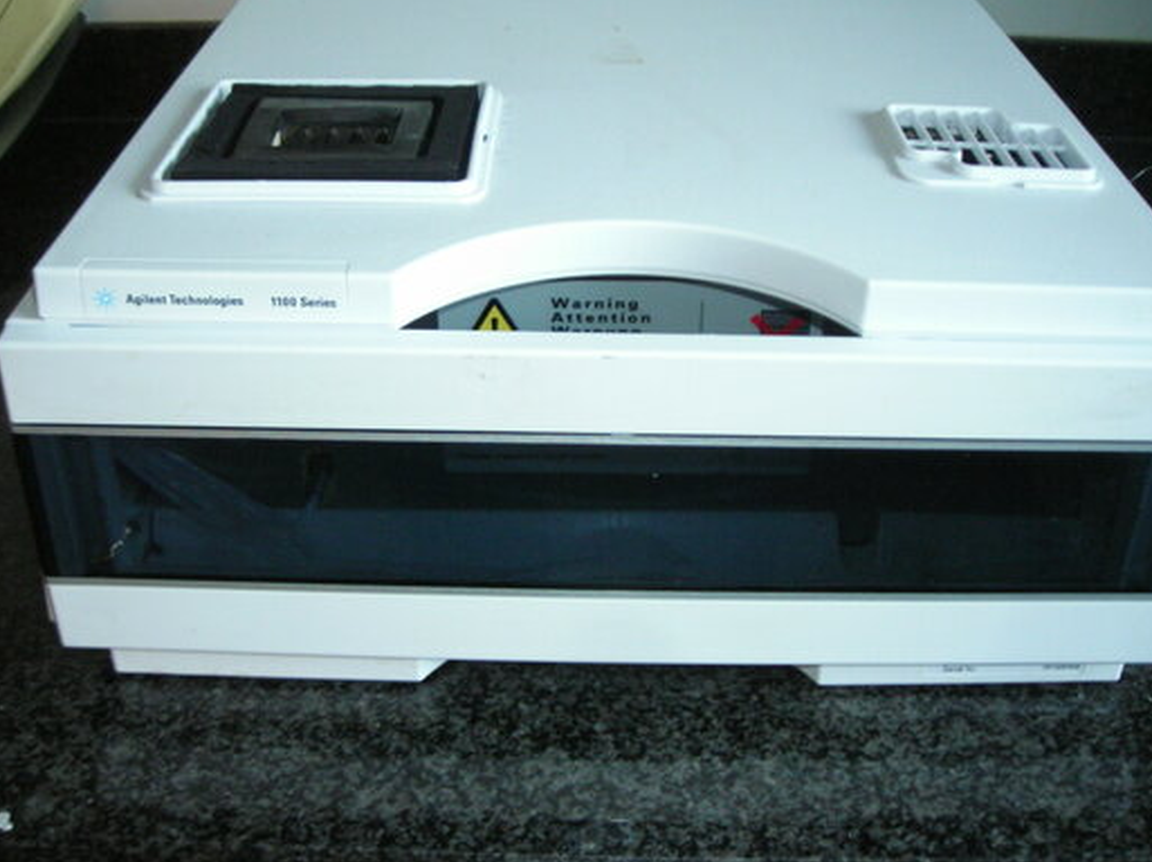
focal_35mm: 43
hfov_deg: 43.9
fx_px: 1430
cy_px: 398
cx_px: 597
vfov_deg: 33.5
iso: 200
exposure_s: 1/16.4
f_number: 3.2
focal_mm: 6.3
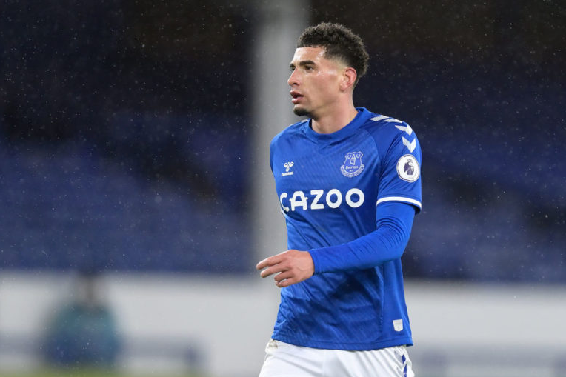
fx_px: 6319
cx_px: 282
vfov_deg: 3.4
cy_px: 189
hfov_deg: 5.1
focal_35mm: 402
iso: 2500
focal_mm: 400
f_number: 2.8
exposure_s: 1/1600
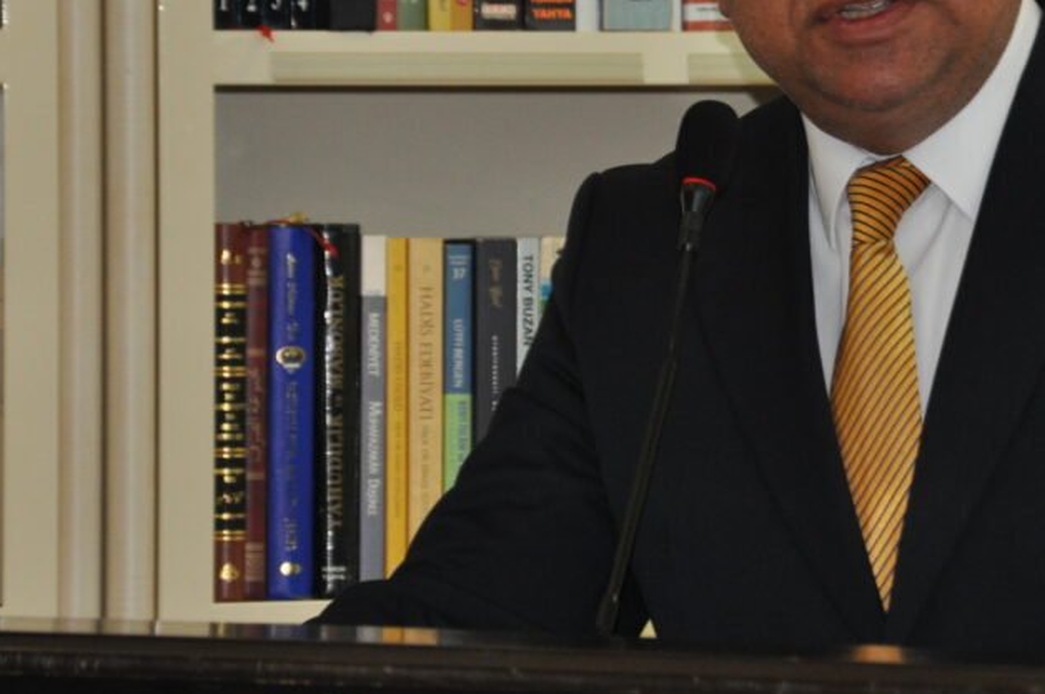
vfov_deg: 4.3
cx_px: 716
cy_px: 200
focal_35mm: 321
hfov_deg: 6.4
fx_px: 9306
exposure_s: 1/60
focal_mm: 105
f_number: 5.6
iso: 800
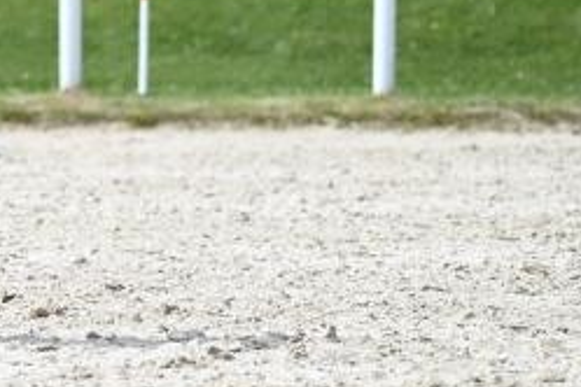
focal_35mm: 546
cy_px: -119
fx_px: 8811
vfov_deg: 2.5
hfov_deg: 3.8
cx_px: -345
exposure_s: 1/1250
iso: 250
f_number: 5.6
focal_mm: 170
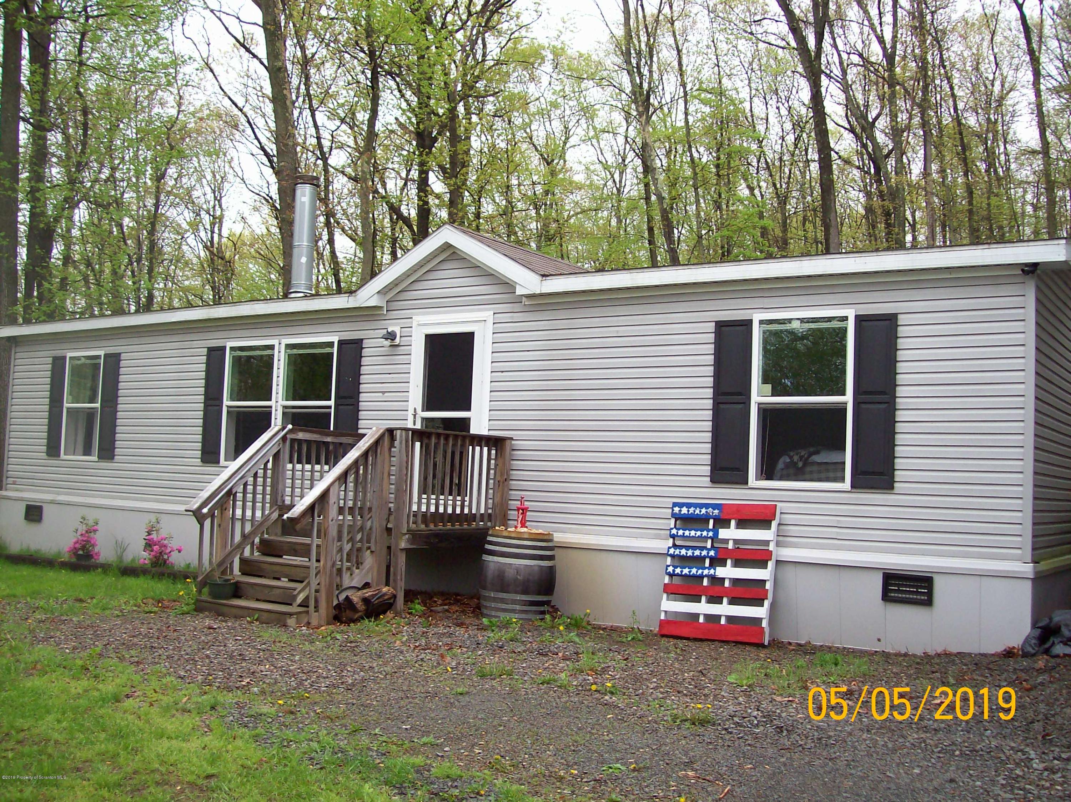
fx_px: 1113
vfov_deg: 39.6
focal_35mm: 36
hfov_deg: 51.4
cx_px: 536
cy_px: 401
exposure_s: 1/228
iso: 80
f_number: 2.7
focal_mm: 6
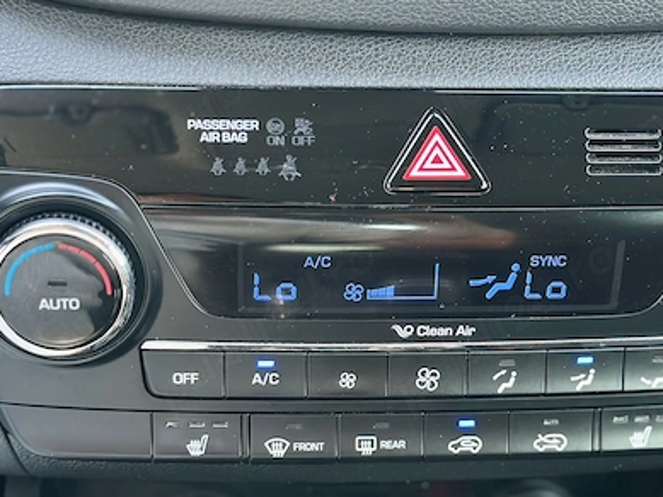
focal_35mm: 74
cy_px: 344
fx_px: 1418
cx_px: 385
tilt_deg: -37.2
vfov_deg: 19.8
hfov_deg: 26.3
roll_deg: -5.5
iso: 250
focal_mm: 6.86
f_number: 1.78
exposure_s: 1/60
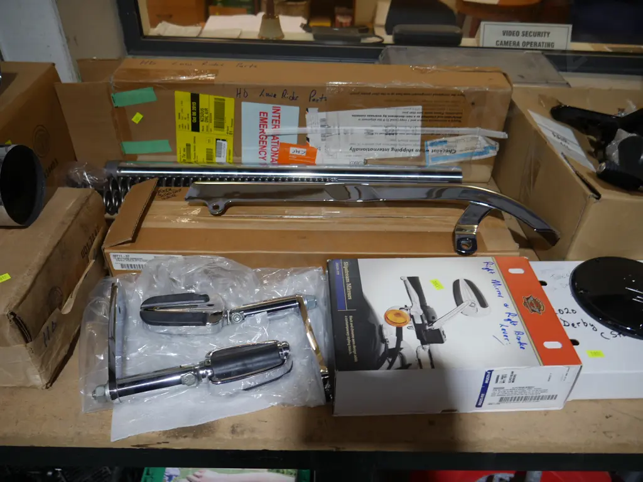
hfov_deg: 63.4
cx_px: 322
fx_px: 520
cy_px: 241
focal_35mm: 28
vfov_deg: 49.7
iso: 250
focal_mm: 14
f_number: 3.5
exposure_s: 1/60
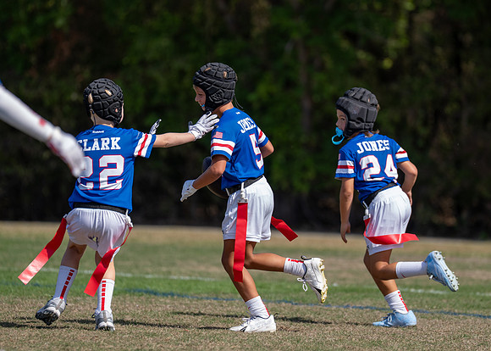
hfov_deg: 6.8
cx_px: 266
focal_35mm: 297
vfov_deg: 4.8
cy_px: 158
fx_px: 4139
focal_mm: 200
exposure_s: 1/1000
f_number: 2.8
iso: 100
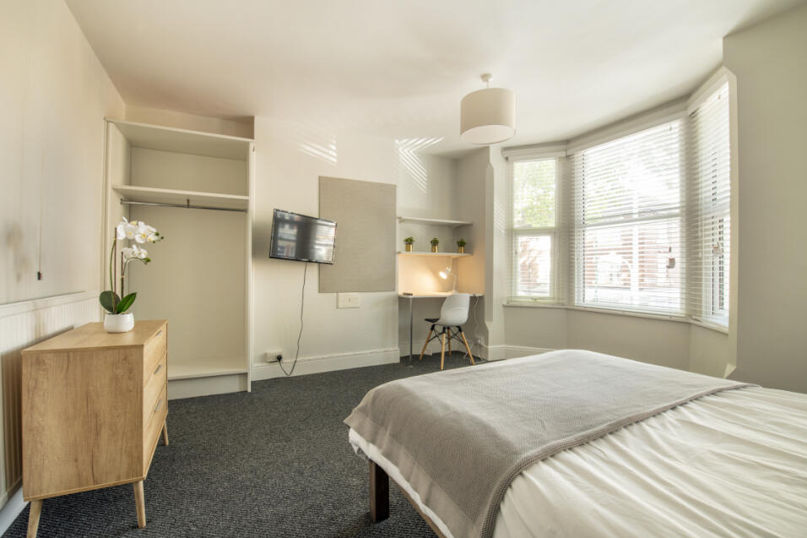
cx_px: 378
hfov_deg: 100.3
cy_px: 275
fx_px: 336
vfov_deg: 77.3
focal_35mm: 15
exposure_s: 1/2.5
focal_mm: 14
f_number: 11
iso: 160
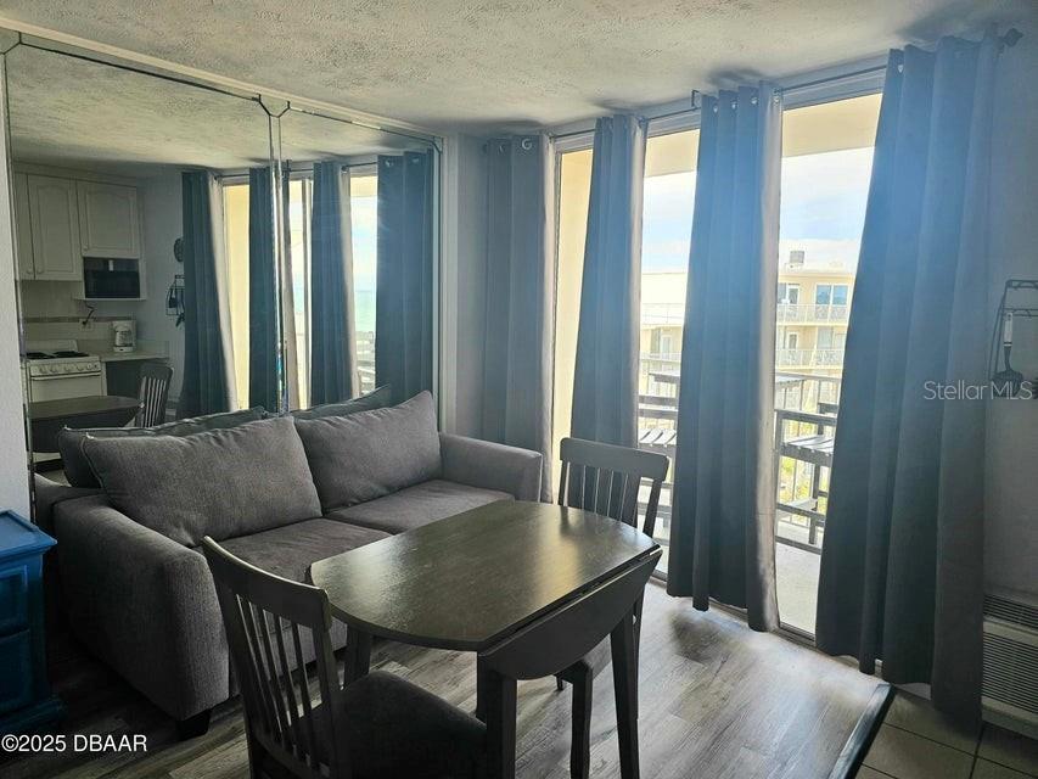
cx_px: 519
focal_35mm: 23
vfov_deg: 58.9
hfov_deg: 73.9
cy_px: 390
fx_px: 690
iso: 40
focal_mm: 6.3
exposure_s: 1/120
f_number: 1.7
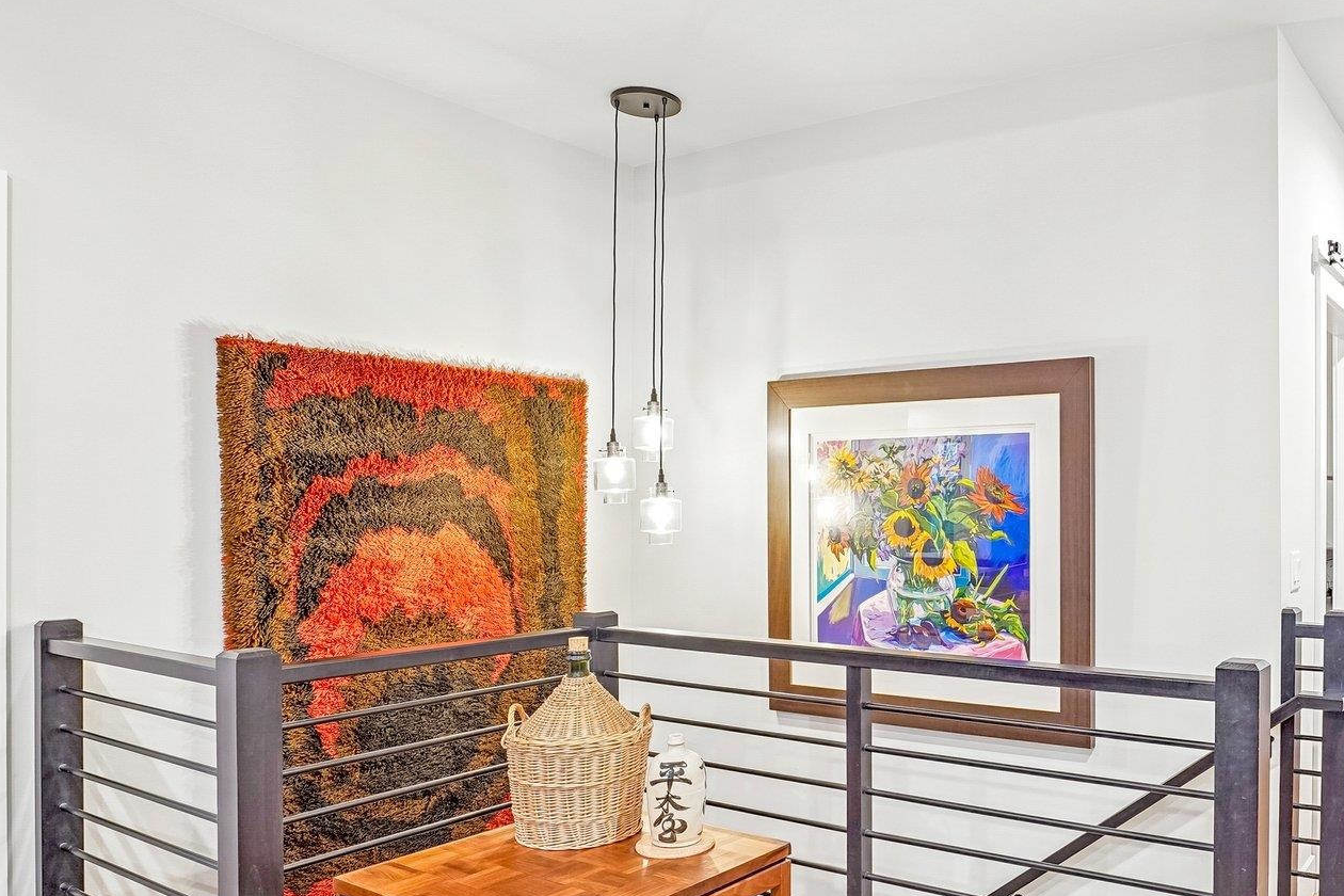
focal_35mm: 26
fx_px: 971
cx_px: 995
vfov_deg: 49.5
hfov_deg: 65.5
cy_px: 500
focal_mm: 16
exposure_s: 1/5
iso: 400
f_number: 8
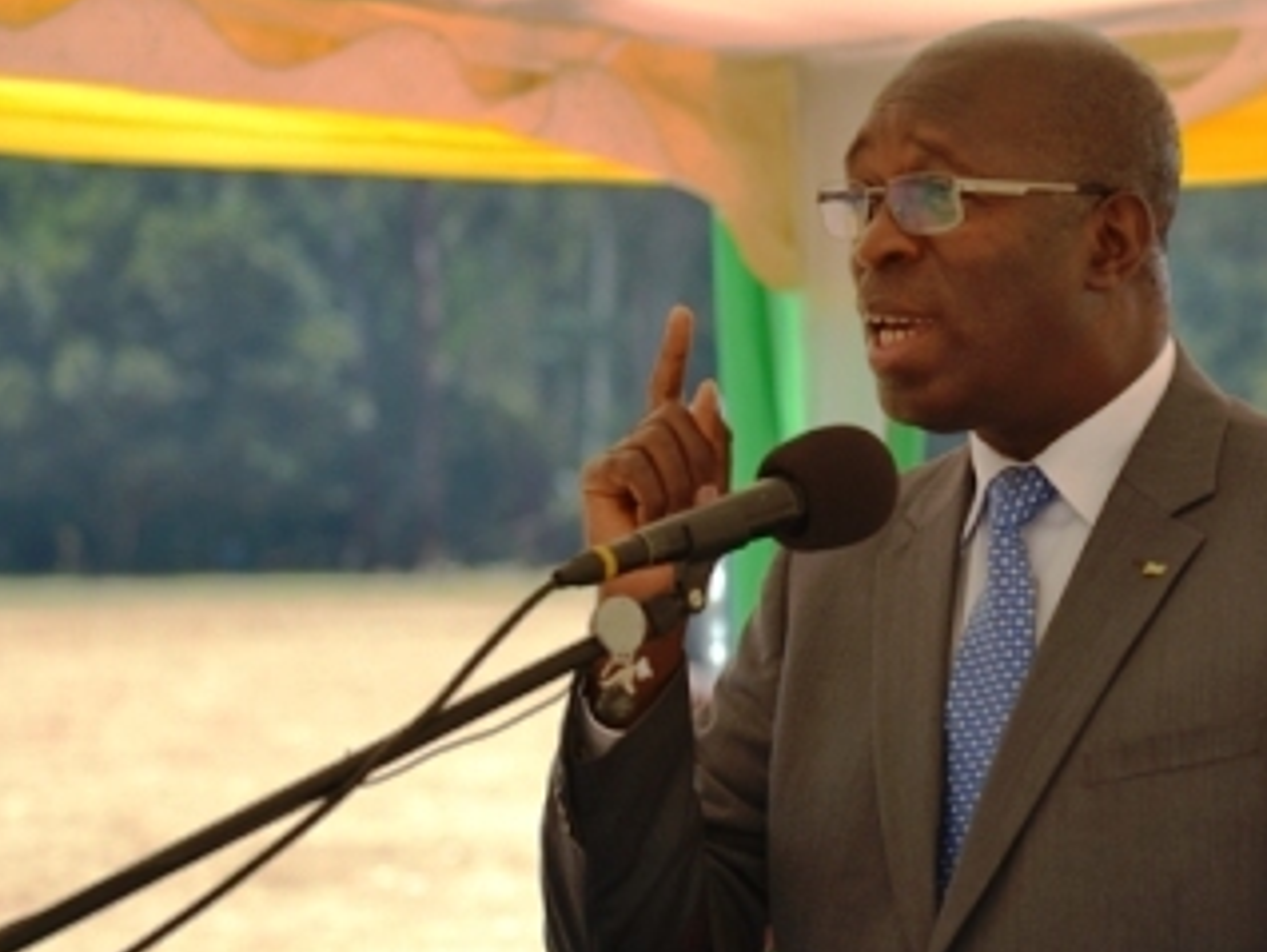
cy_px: 508
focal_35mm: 127
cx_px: 916
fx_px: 4652
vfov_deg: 11.7
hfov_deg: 15.5
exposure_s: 1/200
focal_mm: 70
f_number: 3.5
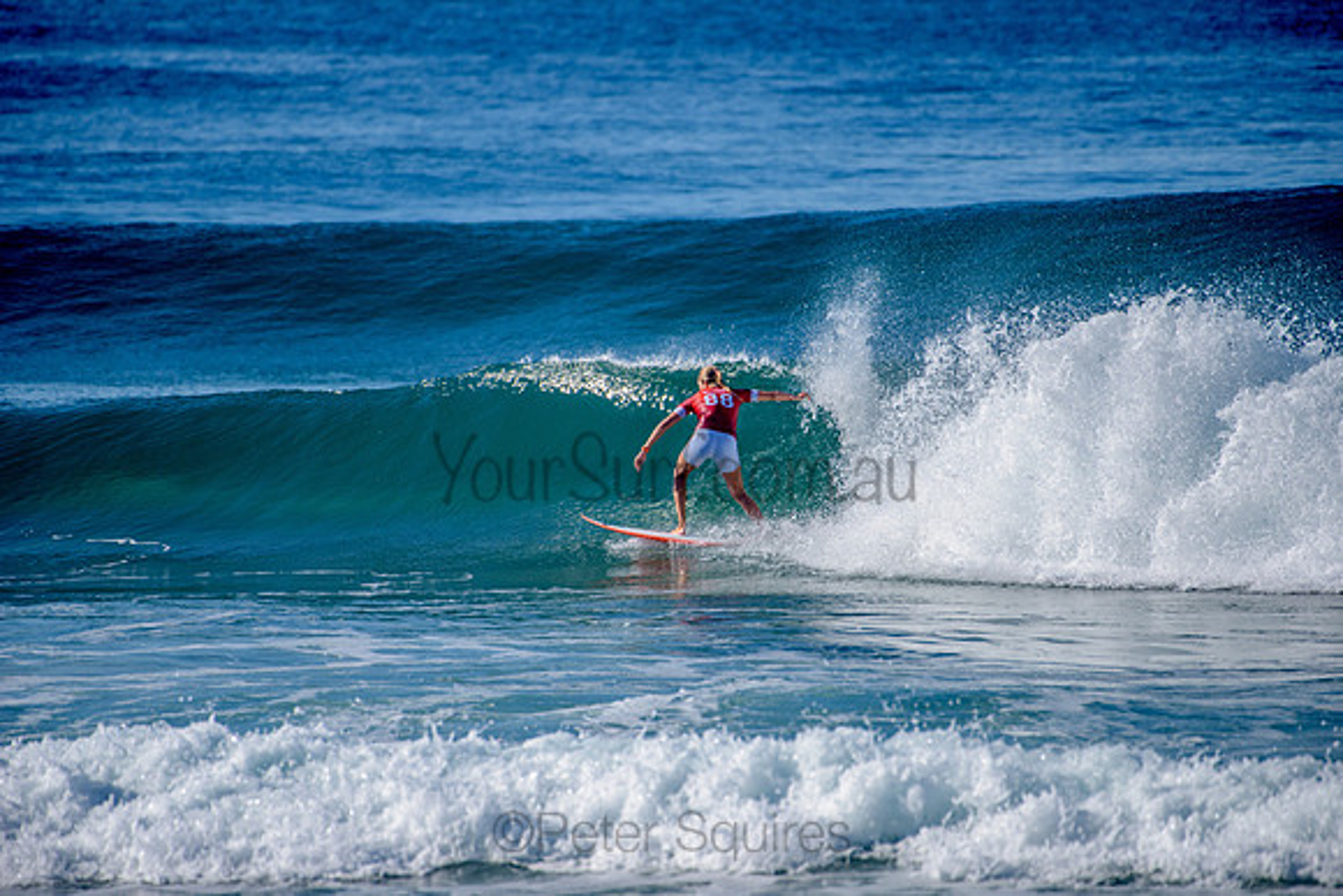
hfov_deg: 4.1
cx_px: 672
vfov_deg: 2.8
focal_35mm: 500
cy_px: 448
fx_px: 18656
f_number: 5.6
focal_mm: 500
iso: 110
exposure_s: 1/1600
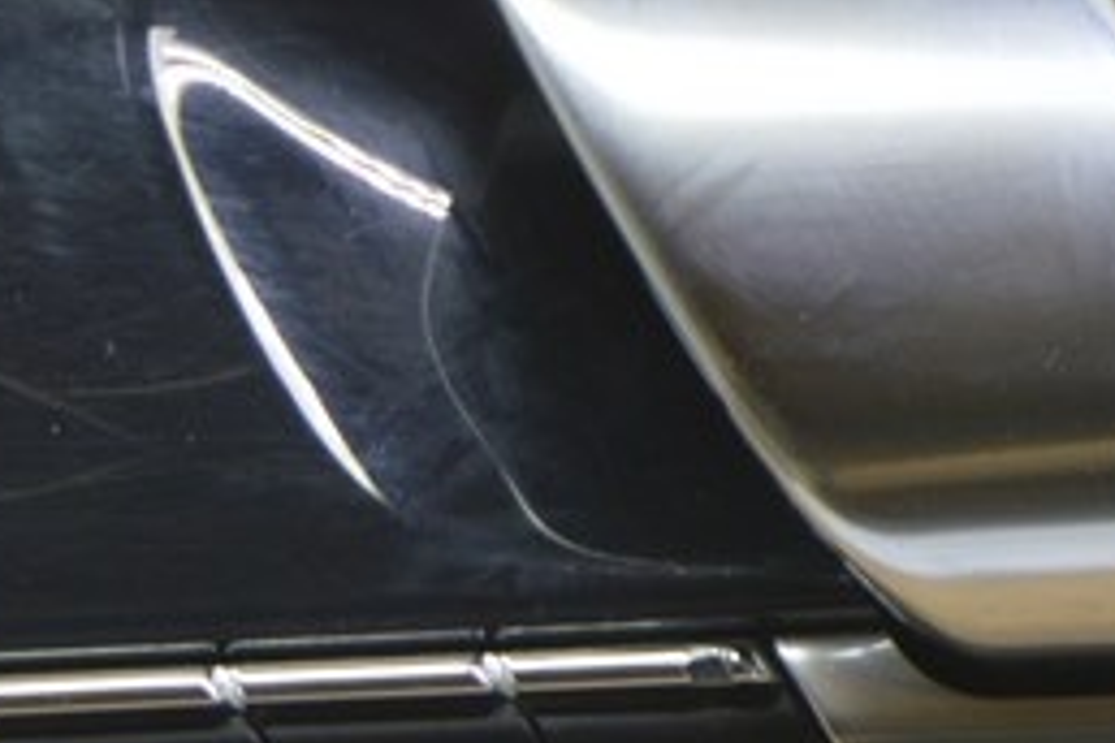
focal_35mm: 327
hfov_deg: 6.3
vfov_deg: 4.2
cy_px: 287
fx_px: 10127
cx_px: 696
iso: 400
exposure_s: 1/20
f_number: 5.6
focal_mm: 55
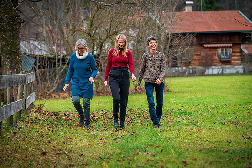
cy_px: 84
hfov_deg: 12.8
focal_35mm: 160
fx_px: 1120
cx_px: 126
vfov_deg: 8.6
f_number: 5
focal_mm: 160
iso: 800
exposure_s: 1/320
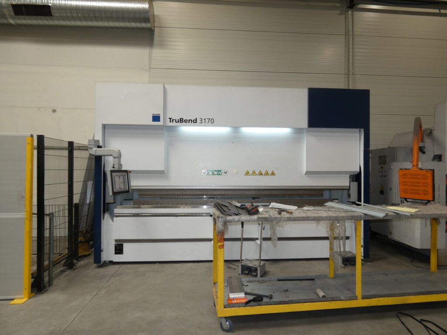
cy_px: 168
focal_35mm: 20
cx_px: 224
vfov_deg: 66.0
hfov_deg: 81.7
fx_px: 258
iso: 100
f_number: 2.8
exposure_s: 1/60
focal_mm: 3.6
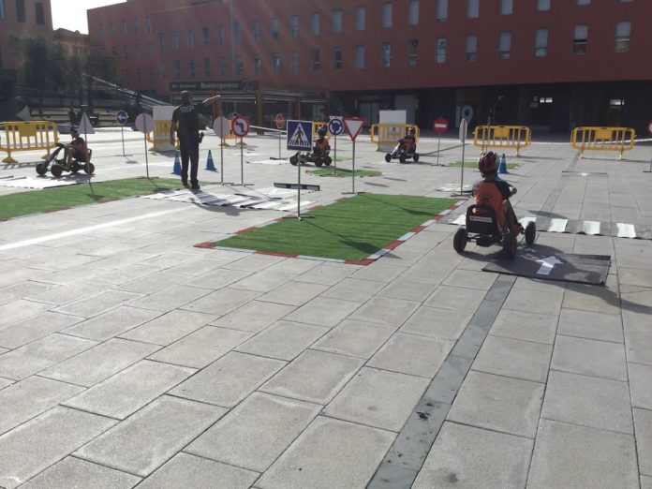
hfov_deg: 58.4
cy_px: 244
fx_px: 584
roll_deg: -1.5
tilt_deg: -14.4
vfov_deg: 45.4
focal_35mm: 31
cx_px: 326
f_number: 2.4
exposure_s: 1/1698
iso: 25
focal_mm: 3.3
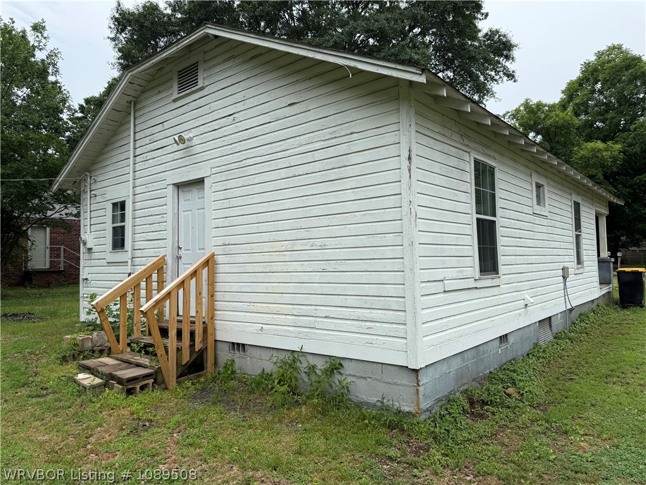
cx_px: 323
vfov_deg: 56.8
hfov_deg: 71.6
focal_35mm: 24
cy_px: 242
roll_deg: +3.4
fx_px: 448
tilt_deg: +6.8
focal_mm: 6.76
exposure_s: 1/3279
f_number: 1.78
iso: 80
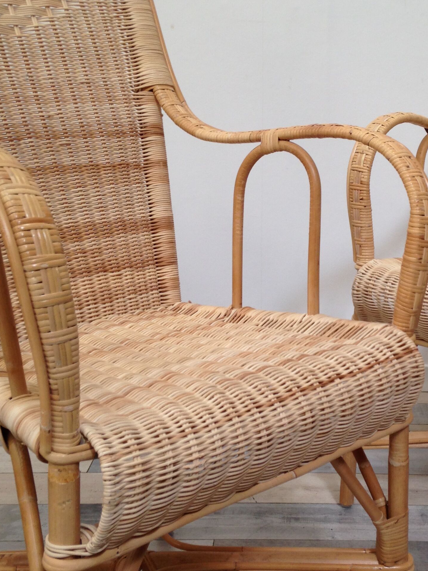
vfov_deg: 34.3
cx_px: 317
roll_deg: -1.1
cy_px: 270
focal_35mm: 56
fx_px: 923
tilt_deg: -13.9
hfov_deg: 25.8
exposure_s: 1/24
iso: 50
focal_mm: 4.12
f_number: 2.4
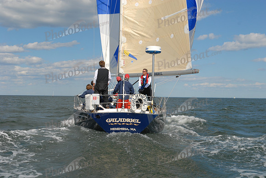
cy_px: 89
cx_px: 133
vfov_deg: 25.8
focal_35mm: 52
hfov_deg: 37.8
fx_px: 388
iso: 200
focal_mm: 35
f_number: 10
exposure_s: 1/500
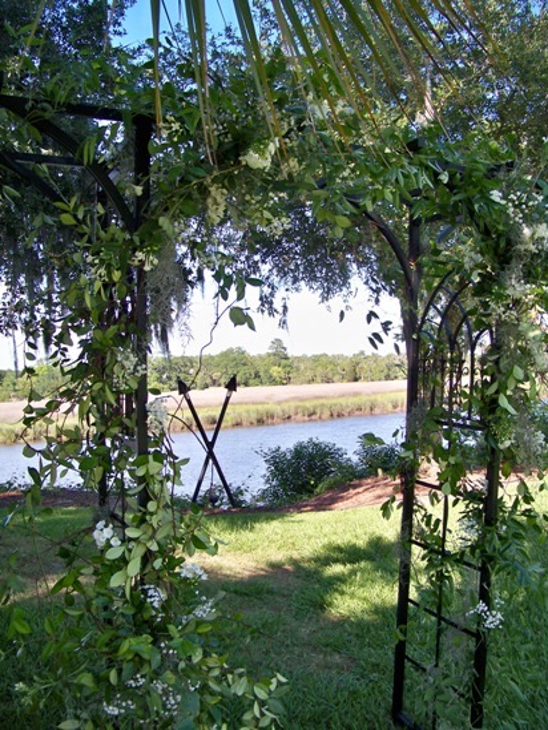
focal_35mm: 33
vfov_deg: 55.3
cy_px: 365
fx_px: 696
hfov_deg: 43.0
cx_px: 274
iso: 80
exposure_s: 1/320
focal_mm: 5.85
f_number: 2.8
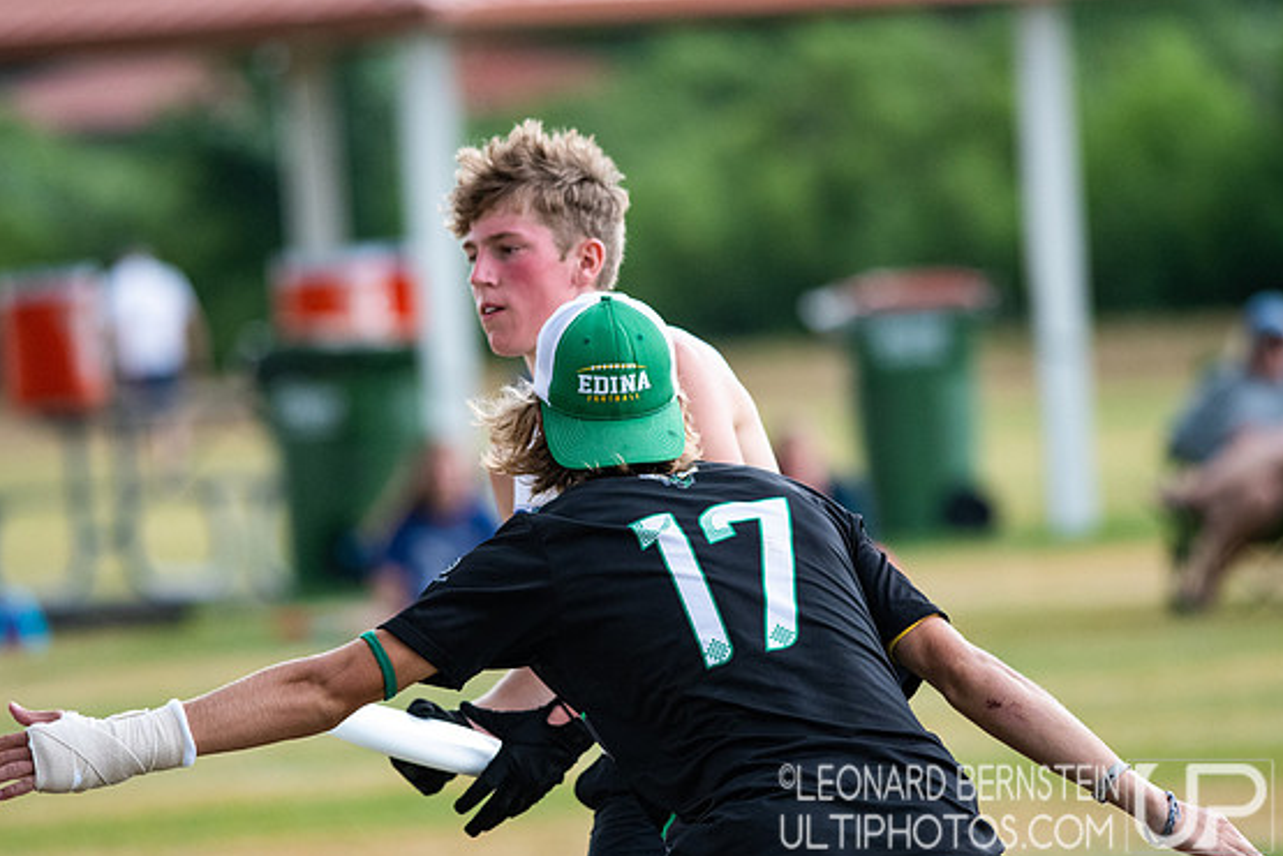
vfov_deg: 2.9
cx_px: 640
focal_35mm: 480
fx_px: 17105
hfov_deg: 4.3
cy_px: 420
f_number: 4
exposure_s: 1/2000
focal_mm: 300
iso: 1600
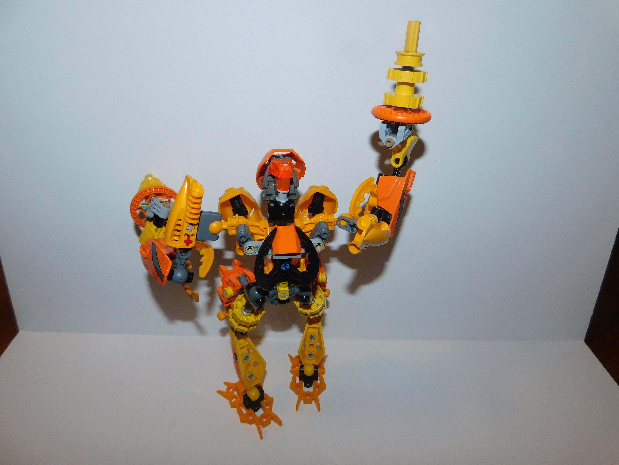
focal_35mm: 23
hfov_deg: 73.9
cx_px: 310
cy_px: 232
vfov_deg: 58.9
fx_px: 411
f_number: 3
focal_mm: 4
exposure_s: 1/30
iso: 200
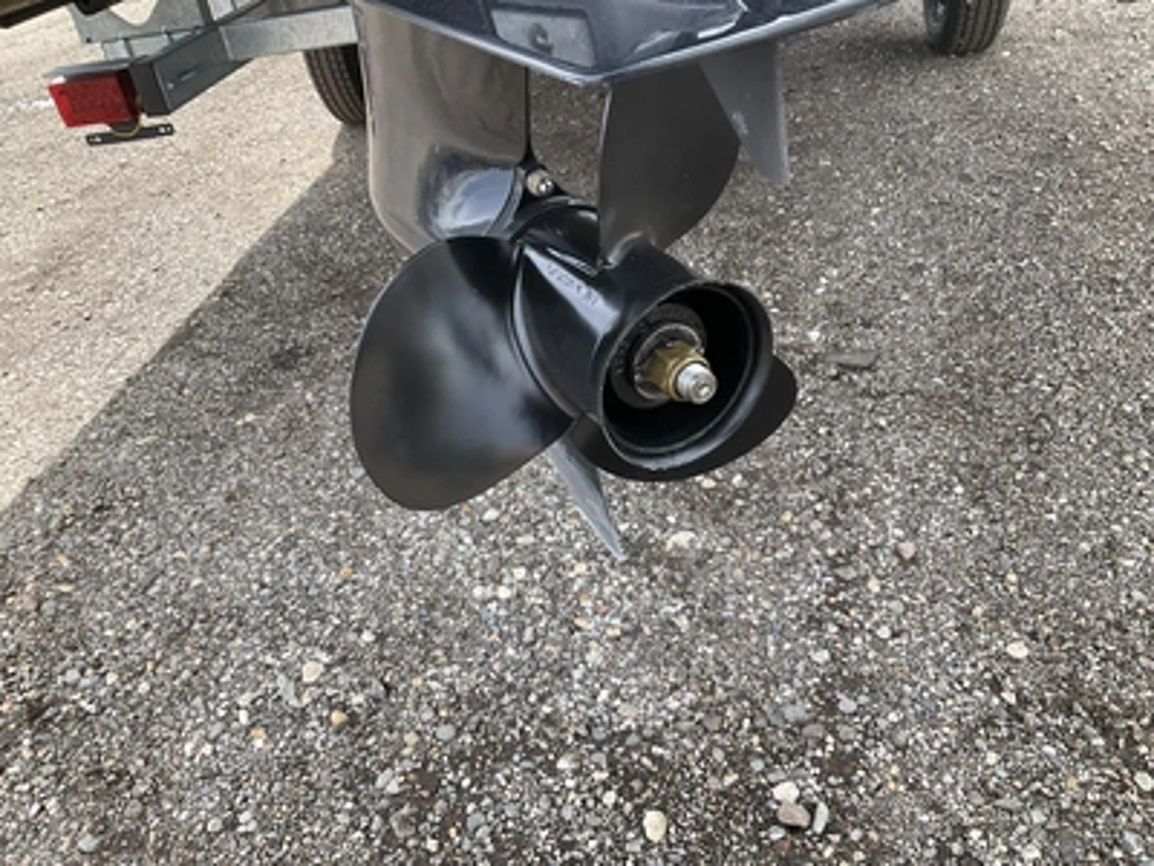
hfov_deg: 61.7
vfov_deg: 48.2
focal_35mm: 29
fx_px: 967
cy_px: 433
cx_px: 577
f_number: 1.8
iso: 25
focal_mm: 3
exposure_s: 1/299
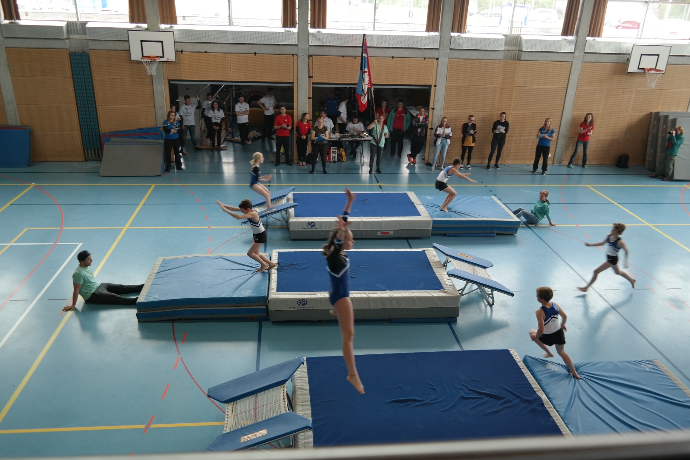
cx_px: 345
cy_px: 230
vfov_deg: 44.9
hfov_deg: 63.7
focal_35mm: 29
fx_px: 556
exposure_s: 1/80
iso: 200
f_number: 3.5
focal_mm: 19
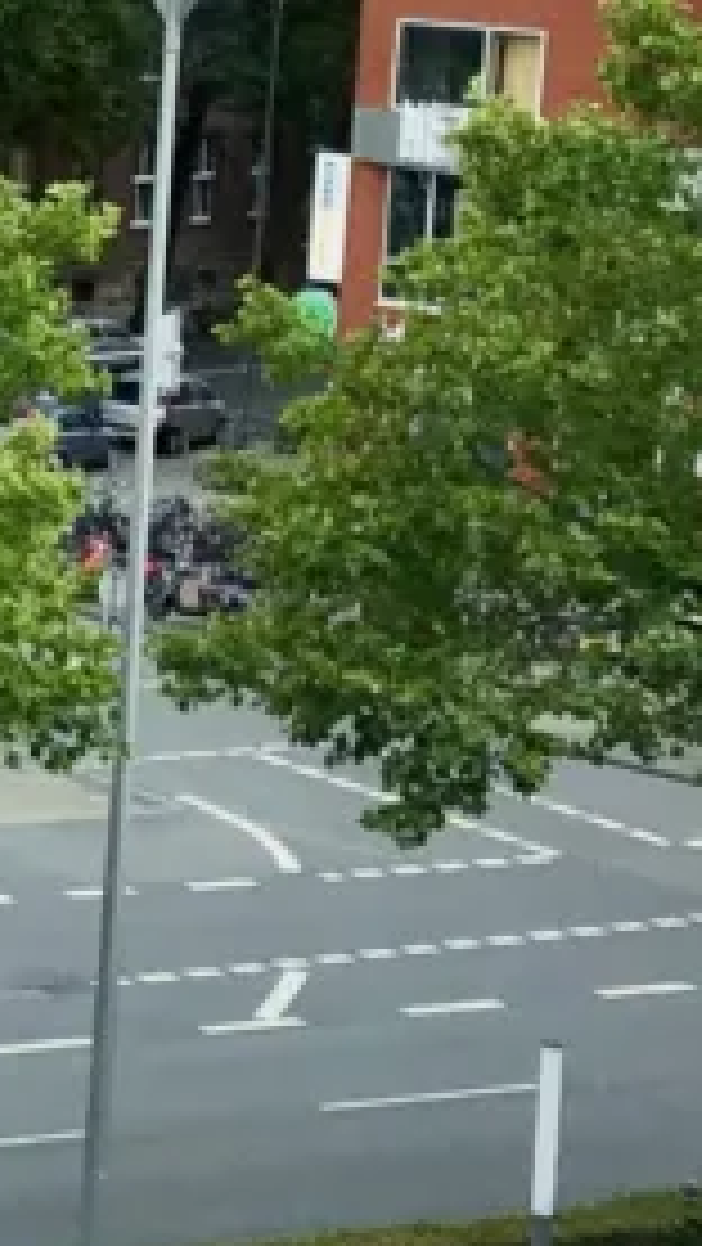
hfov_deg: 8.0
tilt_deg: -4.9
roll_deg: -2.1
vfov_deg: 16.0
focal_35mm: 132
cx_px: -1368
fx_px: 4364
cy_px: 94
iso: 20
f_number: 1.8
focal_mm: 4
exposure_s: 1/738
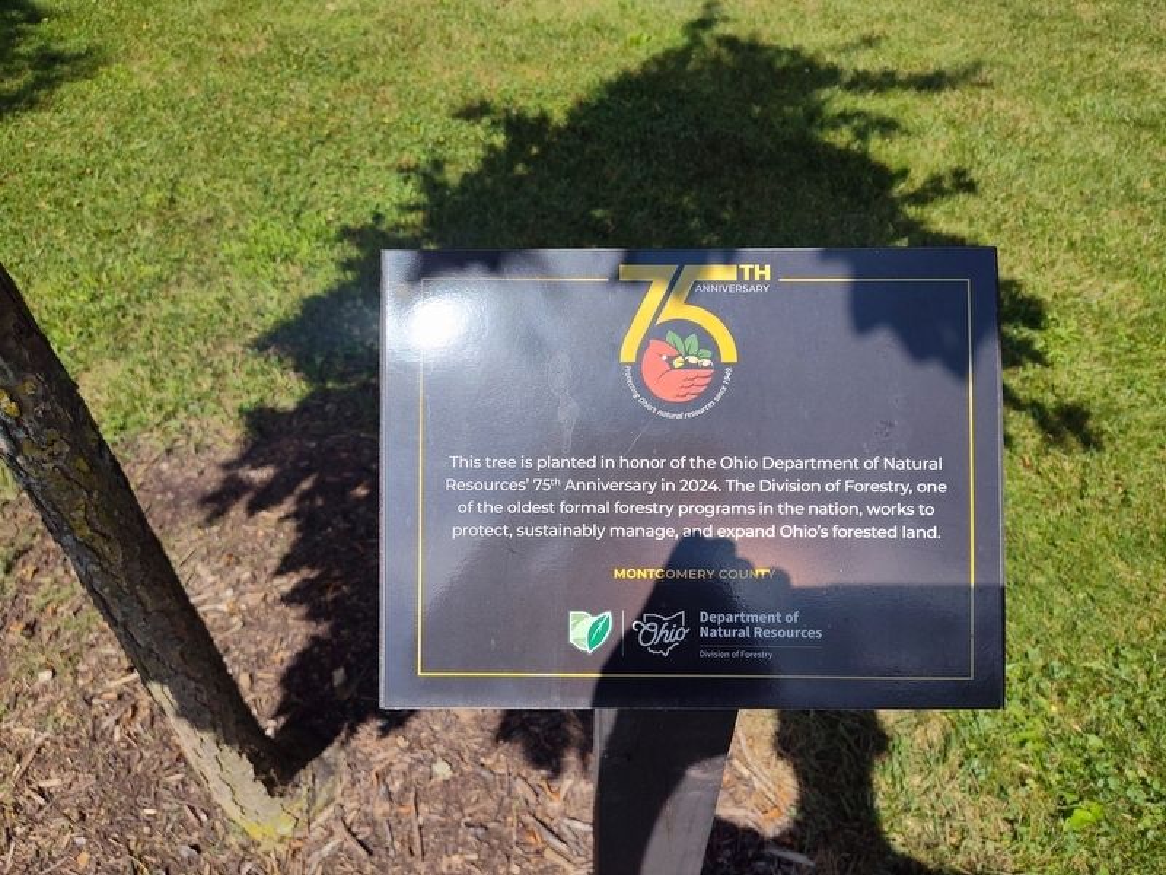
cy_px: 438
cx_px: 583
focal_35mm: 23
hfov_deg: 73.9
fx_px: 775
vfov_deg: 58.9
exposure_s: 1/2182
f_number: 1.8
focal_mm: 5.56
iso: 100
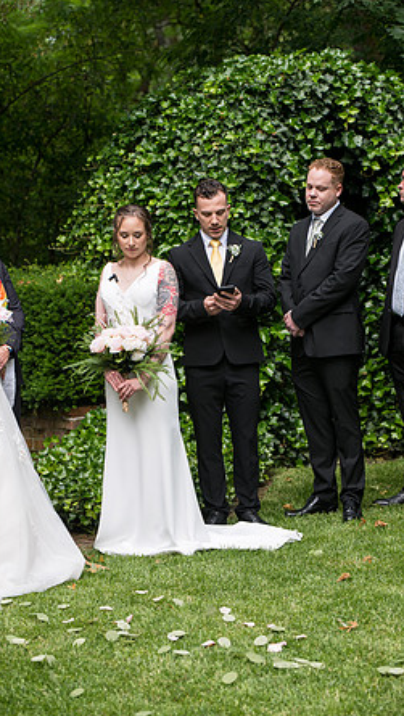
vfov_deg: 23.4
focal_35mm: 91
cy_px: 356
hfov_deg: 13.3
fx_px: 1729
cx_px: 209
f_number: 4
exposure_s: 1/400
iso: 200
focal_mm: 86
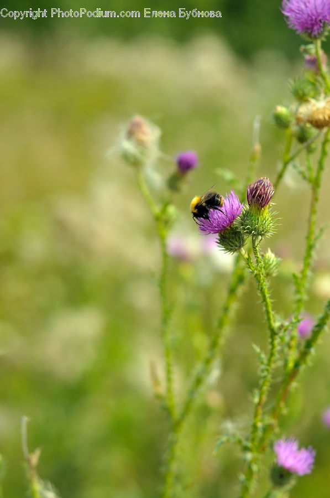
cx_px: 165
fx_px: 1035
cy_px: 249
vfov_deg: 27.0
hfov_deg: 18.1
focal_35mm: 75
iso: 200
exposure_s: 1/1250
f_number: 3.5
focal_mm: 50
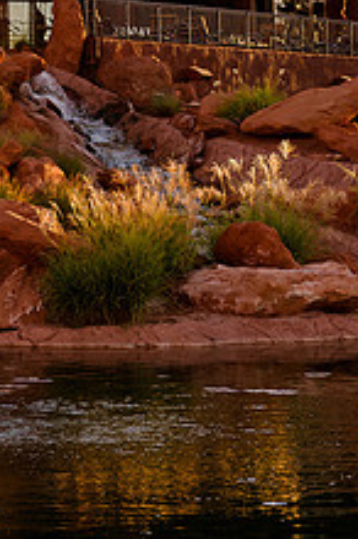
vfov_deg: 15.5
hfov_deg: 9.8
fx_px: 1975
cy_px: 113
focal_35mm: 132
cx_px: -299
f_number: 3.5
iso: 200
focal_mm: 48
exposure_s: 1/640
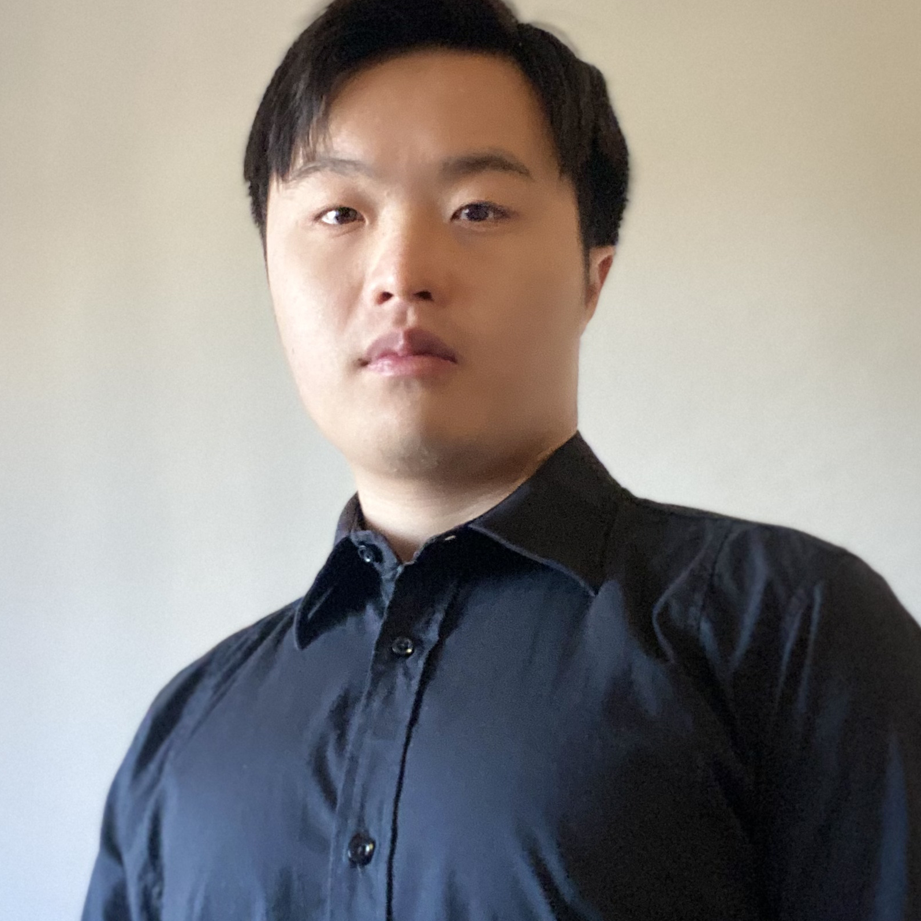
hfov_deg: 46.0
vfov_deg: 45.5
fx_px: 1084
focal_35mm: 36
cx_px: 457
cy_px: 324
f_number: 2.2
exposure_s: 1/25
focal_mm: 2.71
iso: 400
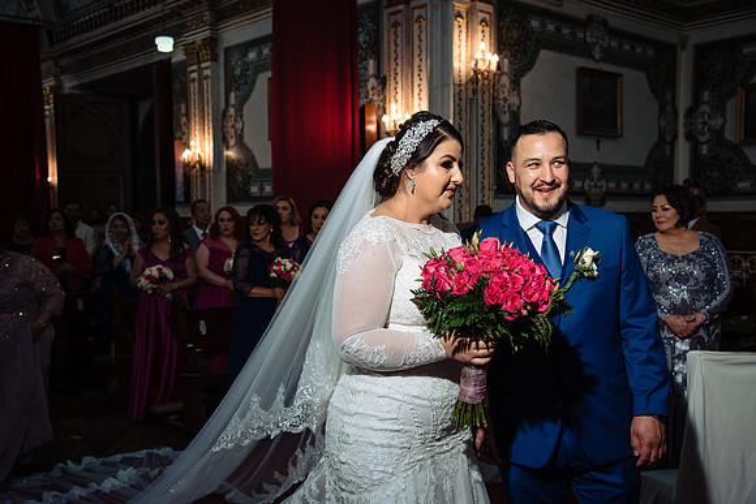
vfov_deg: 35.1
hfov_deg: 50.7
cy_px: 252
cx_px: 378
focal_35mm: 38
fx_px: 798
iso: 1600
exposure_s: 1/160
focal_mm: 38
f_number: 6.3
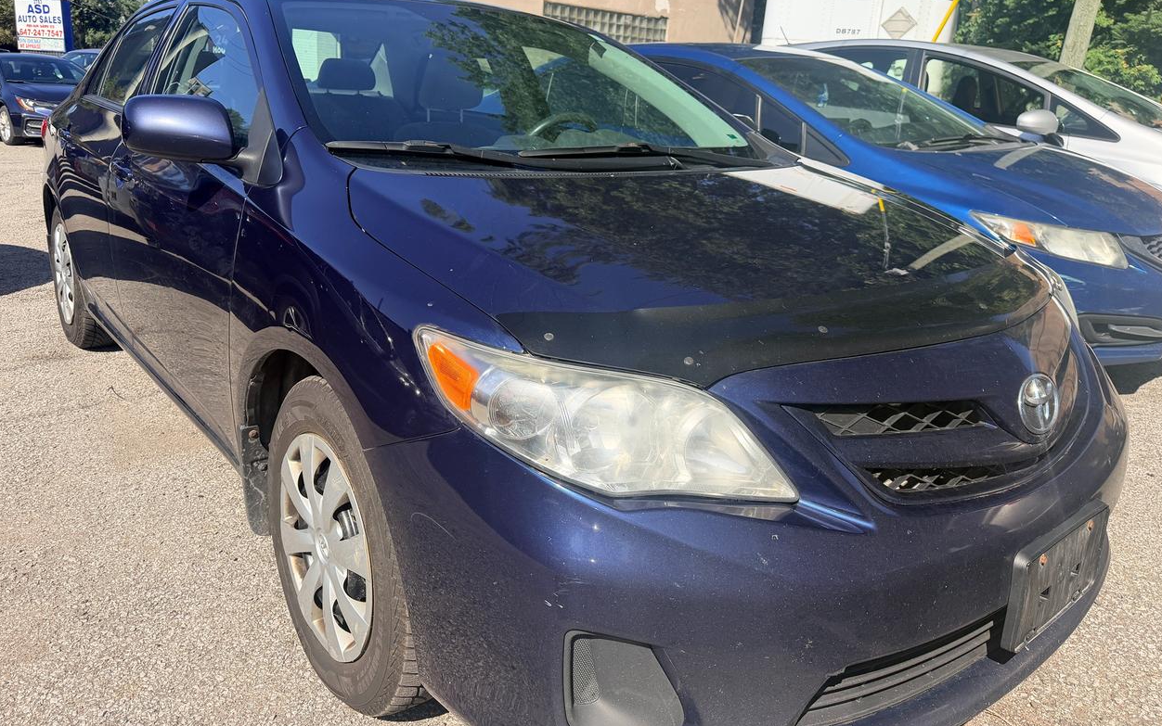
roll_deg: -3.1
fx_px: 824
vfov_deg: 47.3
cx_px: 589
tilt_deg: -13.8
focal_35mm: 26
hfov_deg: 70.4
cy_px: 284
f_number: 1.78
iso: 100
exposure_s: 1/4167
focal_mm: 6.76
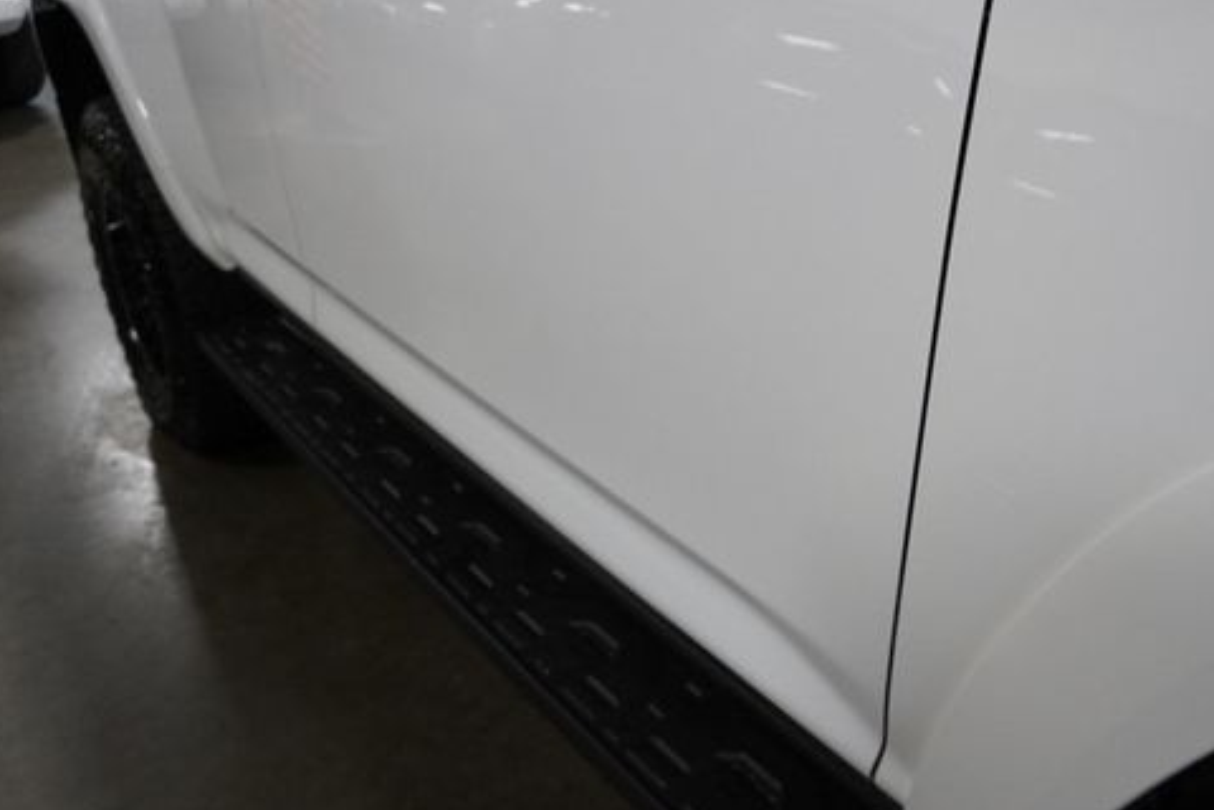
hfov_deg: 58.4
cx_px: 711
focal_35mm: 32
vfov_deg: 41.1
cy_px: 446
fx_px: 1079
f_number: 3.5
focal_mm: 16
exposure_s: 1/160
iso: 2000
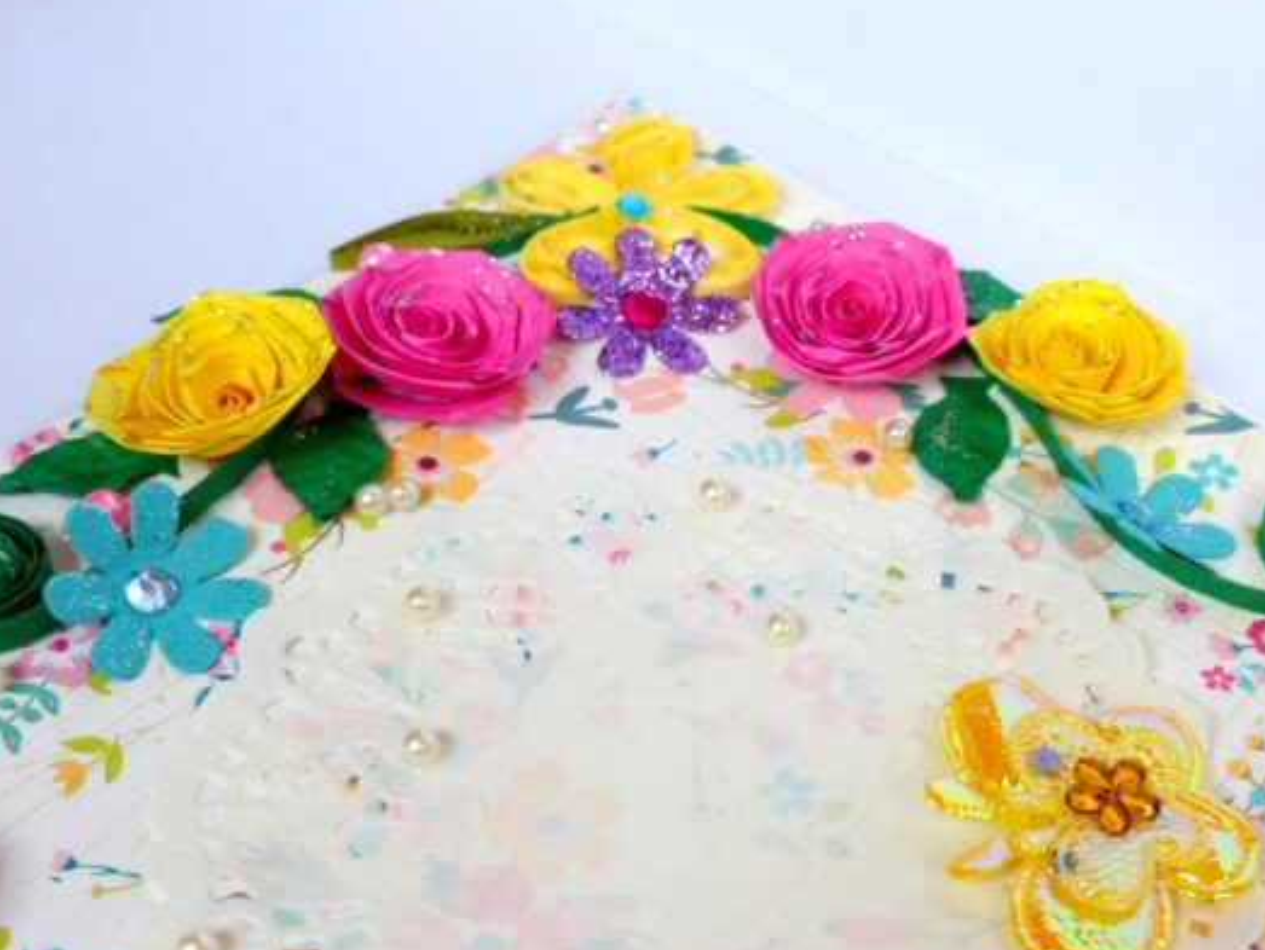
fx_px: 1719
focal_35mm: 47
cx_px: 663
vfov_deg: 30.9
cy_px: 515
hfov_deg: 40.4
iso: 100
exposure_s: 1/100
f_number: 2.8
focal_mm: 7.4
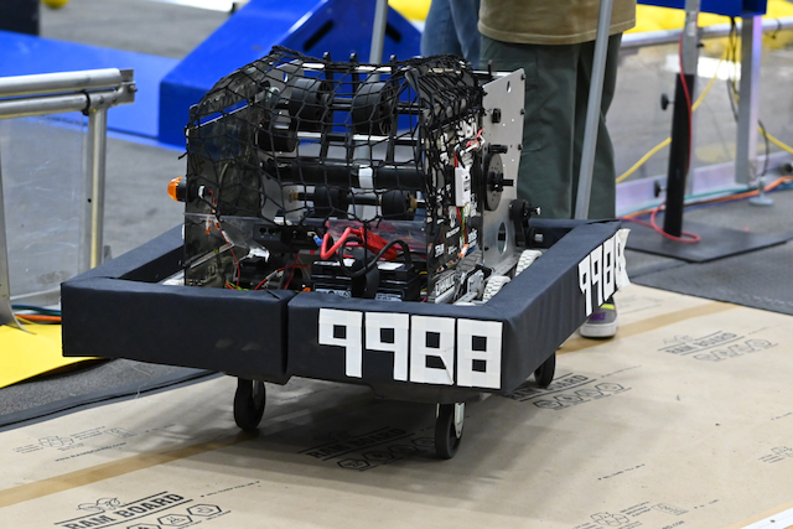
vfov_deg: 13.0
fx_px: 2313
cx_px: 396
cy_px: 264
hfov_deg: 19.5
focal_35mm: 105
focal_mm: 70
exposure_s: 1/500
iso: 3600
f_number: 2.8
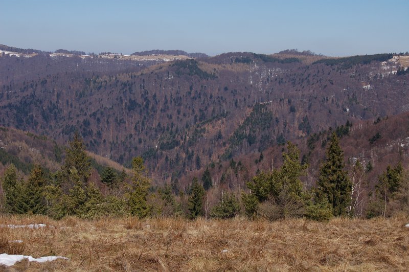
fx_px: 783
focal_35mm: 69
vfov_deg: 19.7
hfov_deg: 29.3
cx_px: 204
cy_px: 136
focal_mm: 46
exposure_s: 1/400
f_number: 10
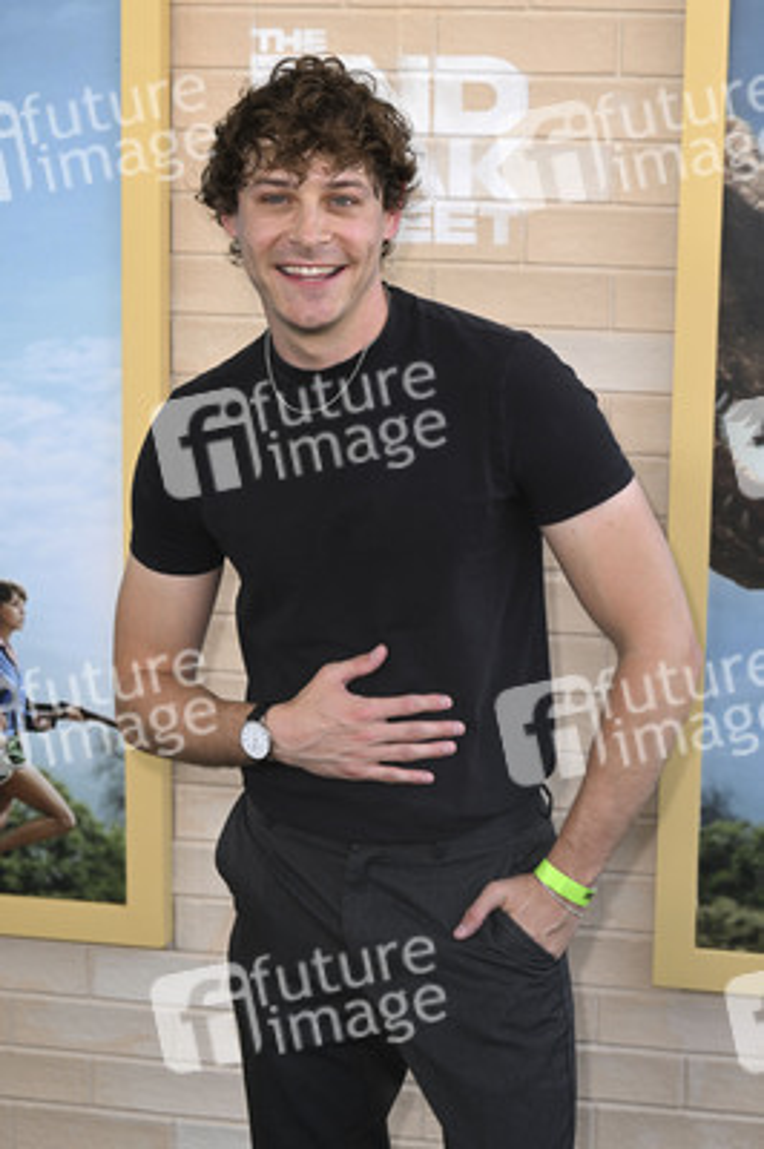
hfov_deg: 16.4
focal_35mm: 83
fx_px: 2647
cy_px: 574
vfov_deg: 24.5
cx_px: 382
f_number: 6.3
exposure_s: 1/250
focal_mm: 83
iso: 640
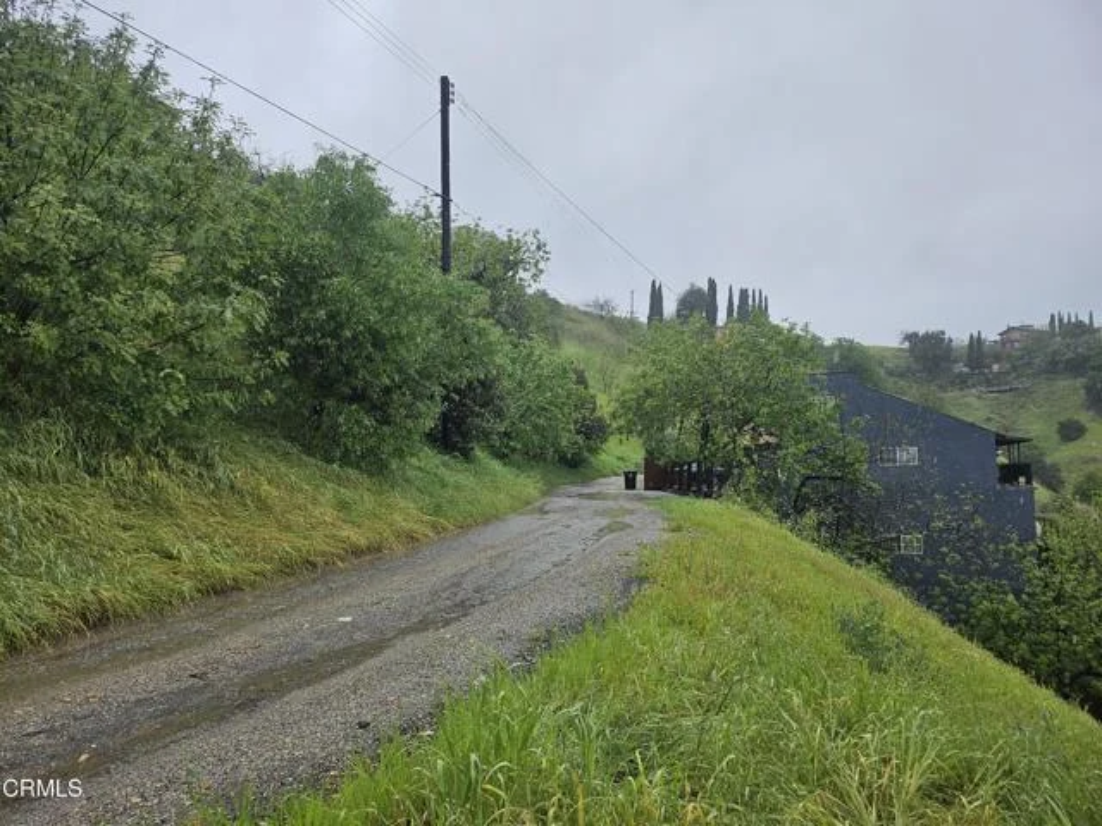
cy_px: 413
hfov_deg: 71.6
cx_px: 551
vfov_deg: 56.8
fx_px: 764
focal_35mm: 24
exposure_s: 1/1061
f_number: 1.8
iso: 50
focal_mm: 5
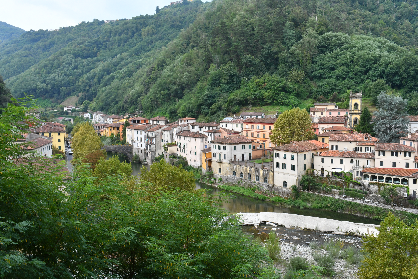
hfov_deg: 51.9
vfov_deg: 35.9
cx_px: 209
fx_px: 430
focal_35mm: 37
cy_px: 140
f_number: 16
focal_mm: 25
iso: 360
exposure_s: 1/40
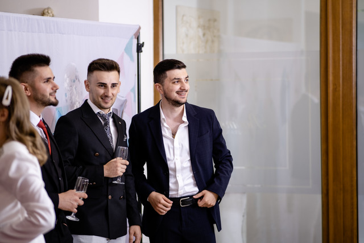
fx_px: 1294
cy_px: 122
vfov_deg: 10.7
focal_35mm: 128
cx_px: 182
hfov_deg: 16.0
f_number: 1.8
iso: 200
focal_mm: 85
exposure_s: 1/250
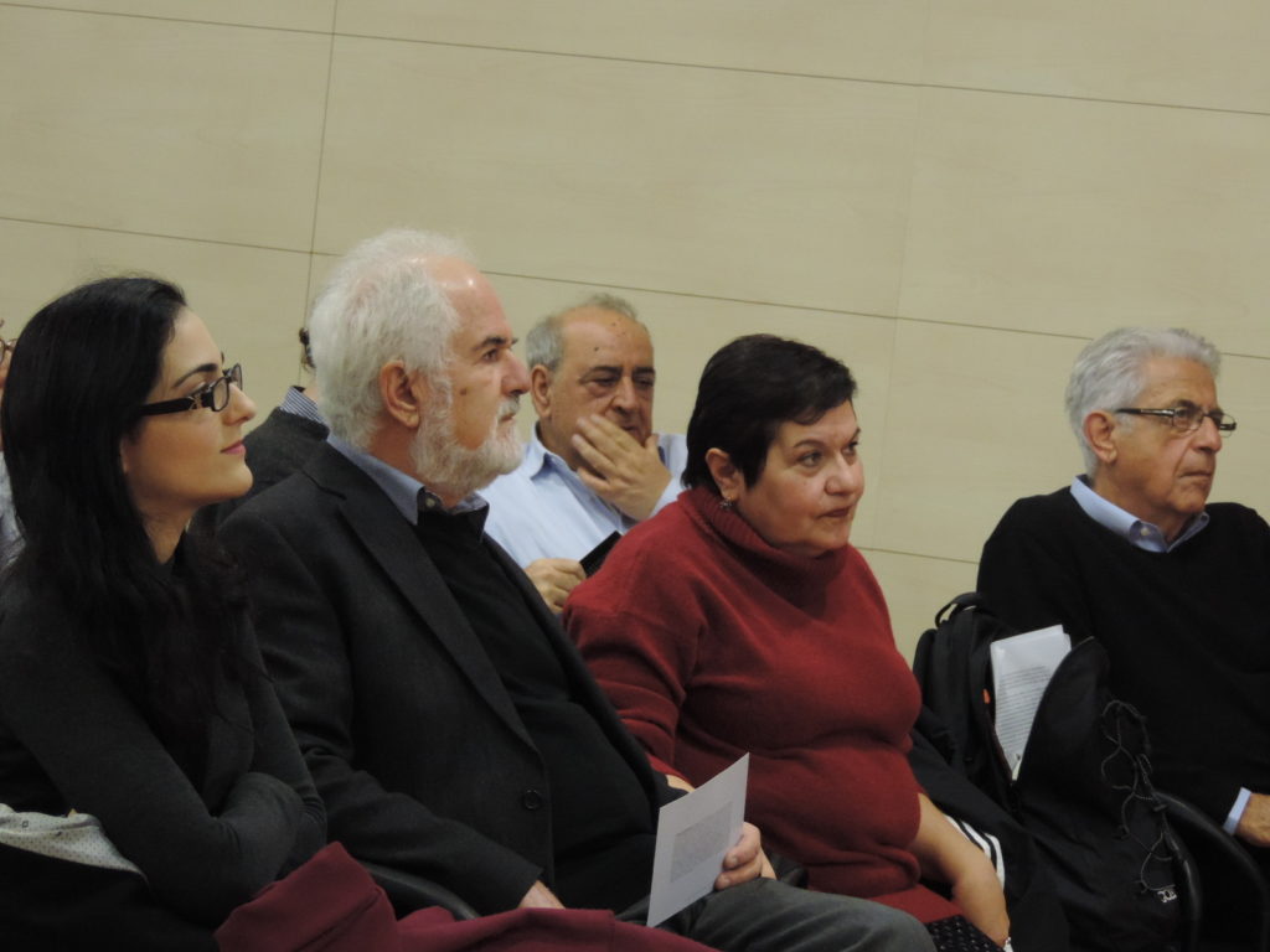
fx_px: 5320
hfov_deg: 13.6
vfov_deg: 10.2
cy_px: 476
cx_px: 635
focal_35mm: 145
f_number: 4.4
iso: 800
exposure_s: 1/25
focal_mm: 25.8
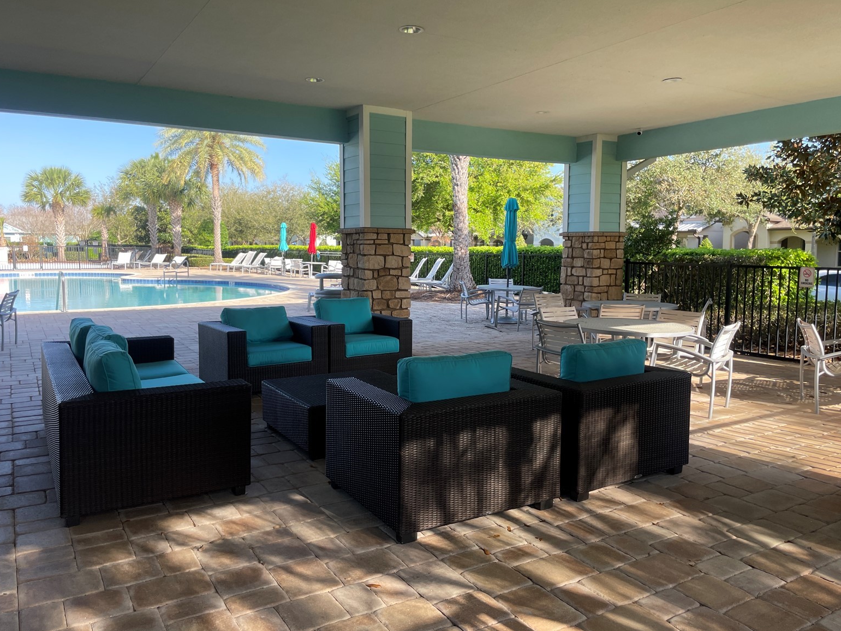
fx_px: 656
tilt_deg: -4.0
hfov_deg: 65.3
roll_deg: -0.9
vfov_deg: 51.4
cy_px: 316
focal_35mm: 27
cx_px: 421
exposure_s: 1/485
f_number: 1.6
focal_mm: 4.2
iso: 32
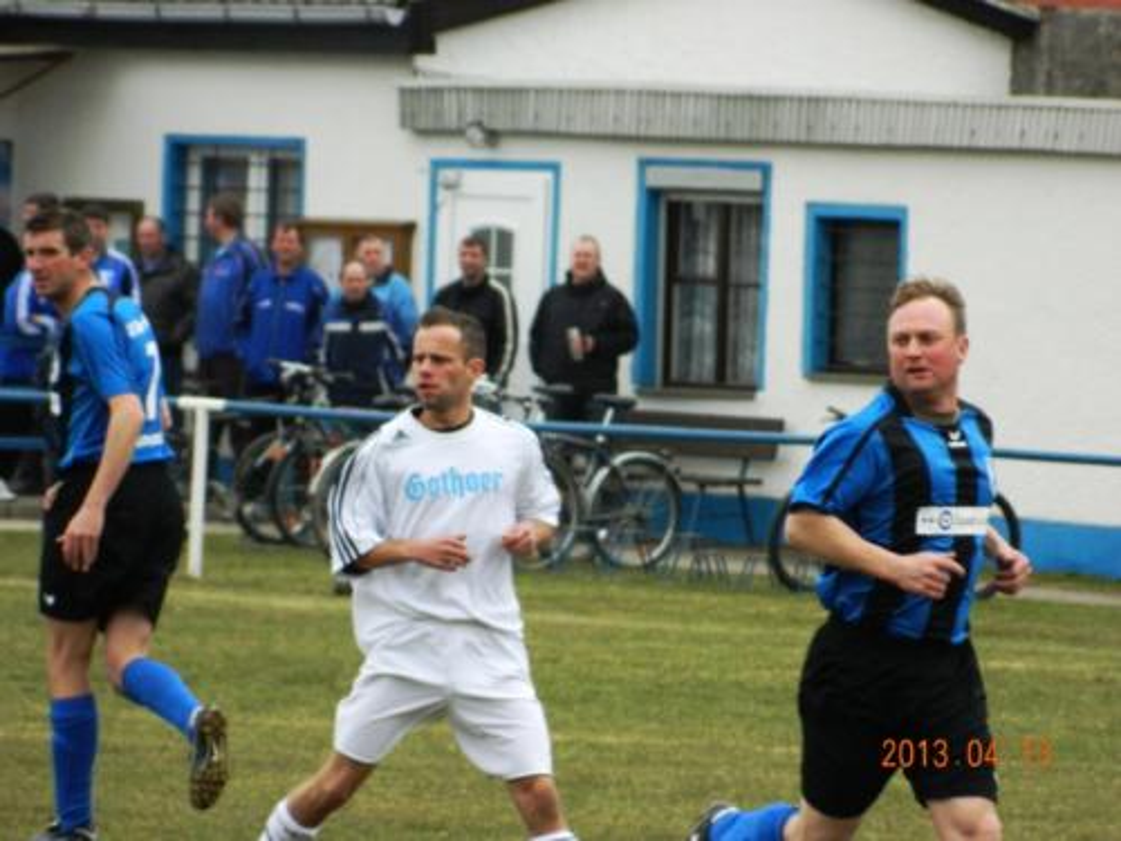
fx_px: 17002
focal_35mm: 525
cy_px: 420
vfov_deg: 2.8
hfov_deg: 3.8
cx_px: 560
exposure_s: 1/500
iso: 400
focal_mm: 94.5
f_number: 5.8
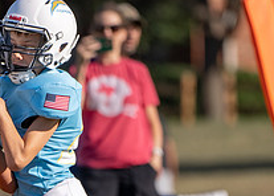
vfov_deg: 0.9
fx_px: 11817
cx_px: 23
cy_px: 233
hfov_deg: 1.3
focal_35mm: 1518
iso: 200
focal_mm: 400
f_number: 5.6
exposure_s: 1/1600
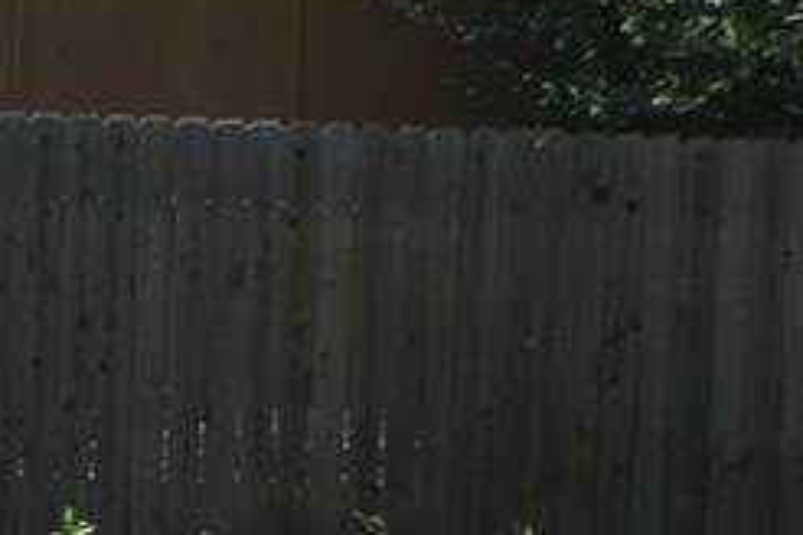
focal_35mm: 263
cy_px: 656
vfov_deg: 5.2
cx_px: -682
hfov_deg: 7.6
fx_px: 5871
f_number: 7.1
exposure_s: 1/200
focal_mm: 27
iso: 100
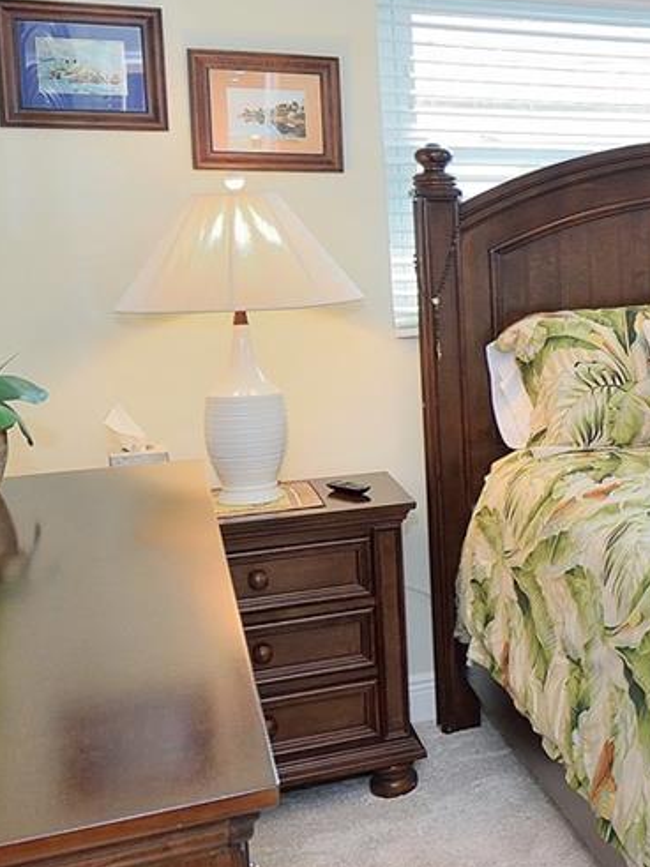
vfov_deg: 40.4
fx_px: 1177
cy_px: 376
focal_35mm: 47
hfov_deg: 26.3
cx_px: 841
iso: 400
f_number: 4.5
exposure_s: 1/30
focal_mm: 10
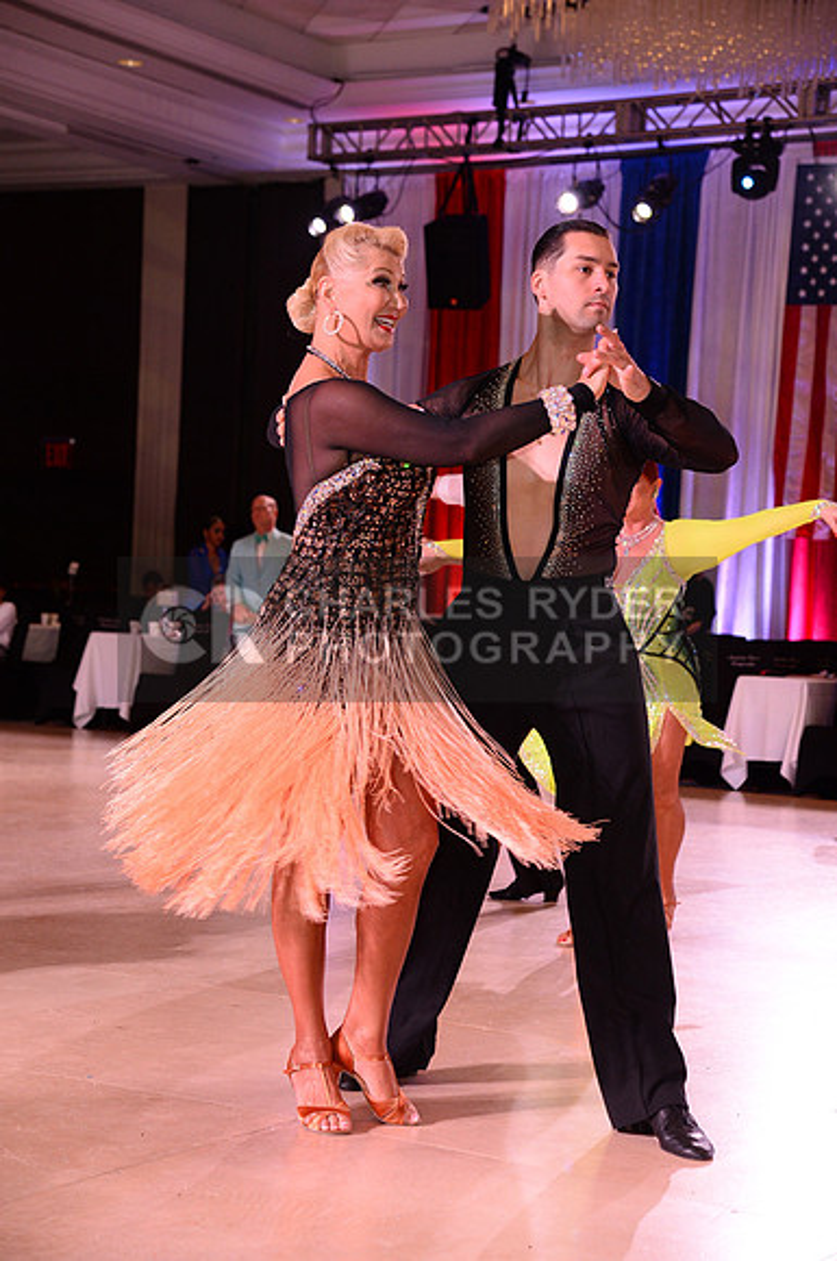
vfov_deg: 28.9
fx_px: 2448
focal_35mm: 70
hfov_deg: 19.4
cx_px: 418
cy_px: 630
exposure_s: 1/250
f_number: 5.6
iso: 2500
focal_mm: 70
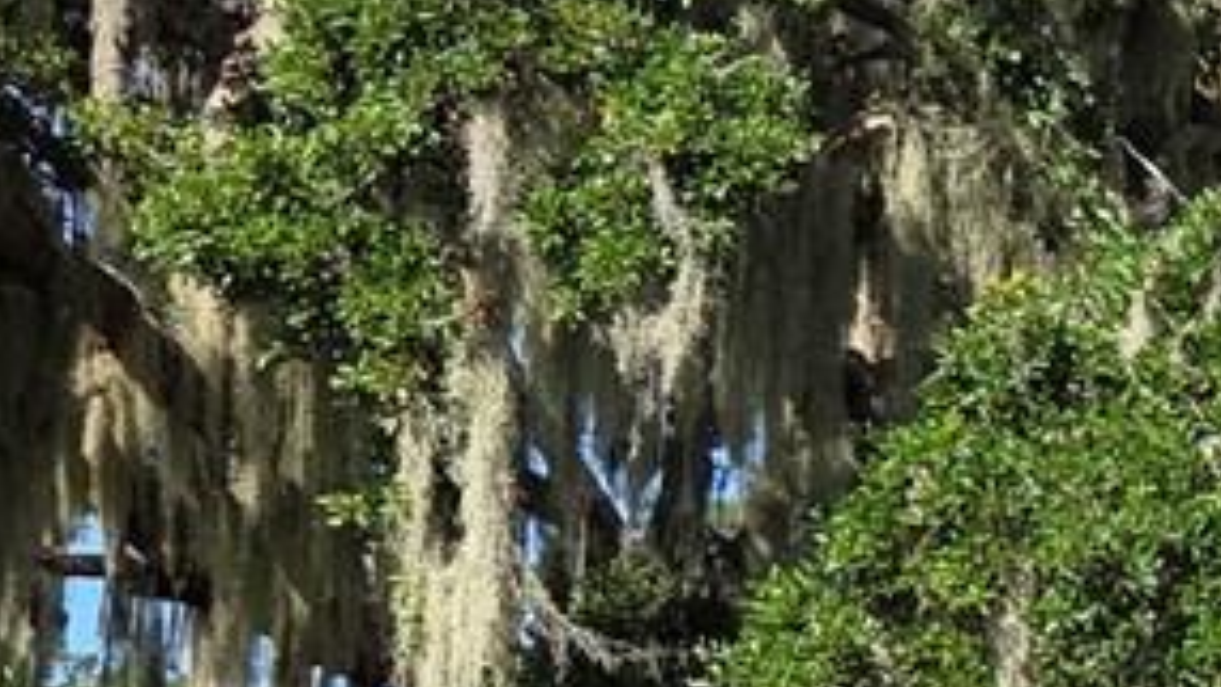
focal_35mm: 140
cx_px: 2147
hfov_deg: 13.8
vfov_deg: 8.5
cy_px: 905
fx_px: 4533
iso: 80
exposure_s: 1/2929
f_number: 1.8
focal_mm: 5.4
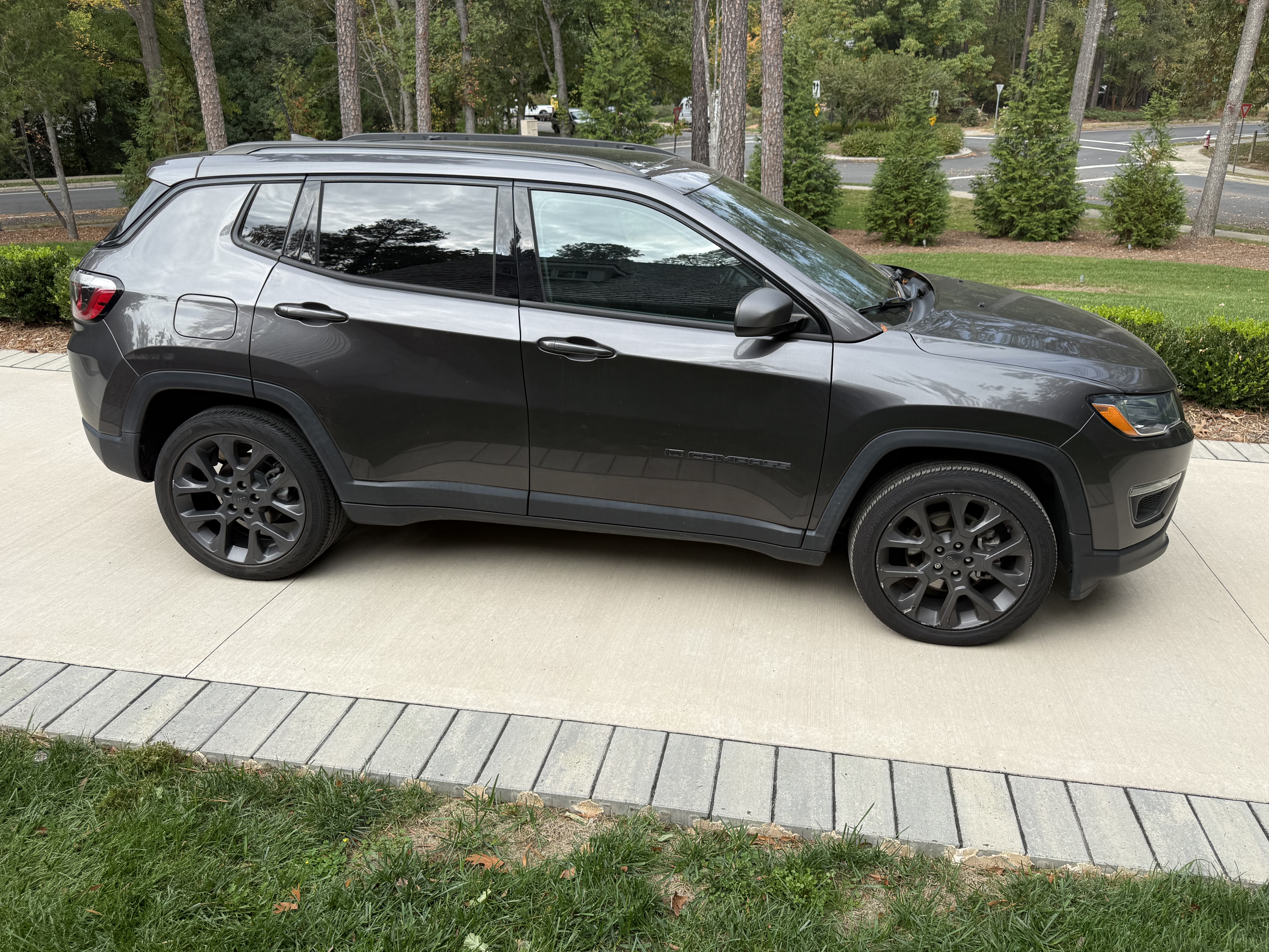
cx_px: 679
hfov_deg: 67.2
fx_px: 953
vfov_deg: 53.0
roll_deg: -0.4
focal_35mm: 26
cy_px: 448
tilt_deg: -20.2
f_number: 1.78
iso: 80
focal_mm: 6.76
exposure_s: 1/1337
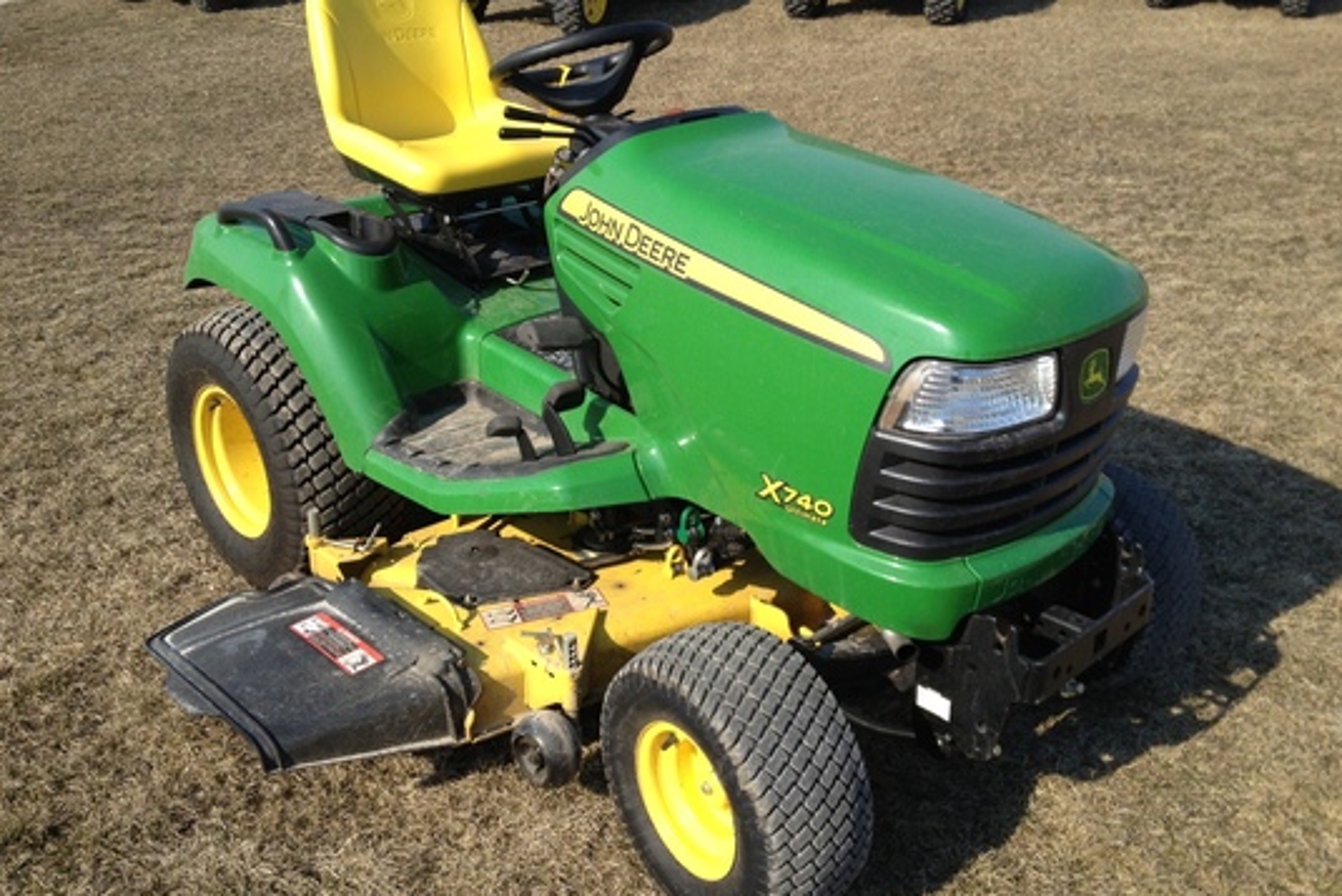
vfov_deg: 36.0
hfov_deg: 51.9
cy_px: 422
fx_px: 1380
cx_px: 680
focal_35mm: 37
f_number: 2.4
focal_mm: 4.28
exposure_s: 1/1227
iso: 50
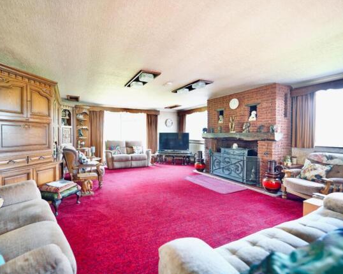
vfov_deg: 80.3
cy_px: 136
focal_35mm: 16
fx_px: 162
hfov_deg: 92.8
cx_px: 153
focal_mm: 14
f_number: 1.8
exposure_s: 1/13
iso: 125
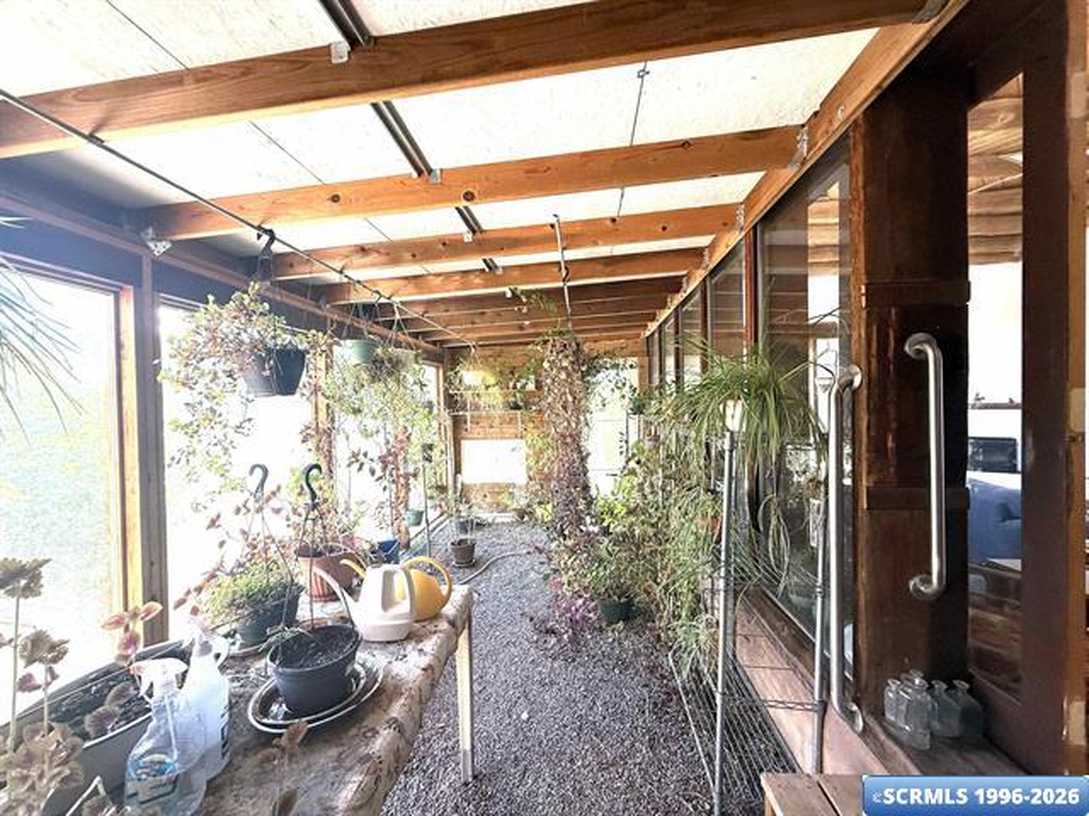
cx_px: 544
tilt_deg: -0.1
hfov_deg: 102.1
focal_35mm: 14
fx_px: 440
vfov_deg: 85.7
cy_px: 408
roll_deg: +0.7
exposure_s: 1/99
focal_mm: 2.22
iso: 125
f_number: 2.2
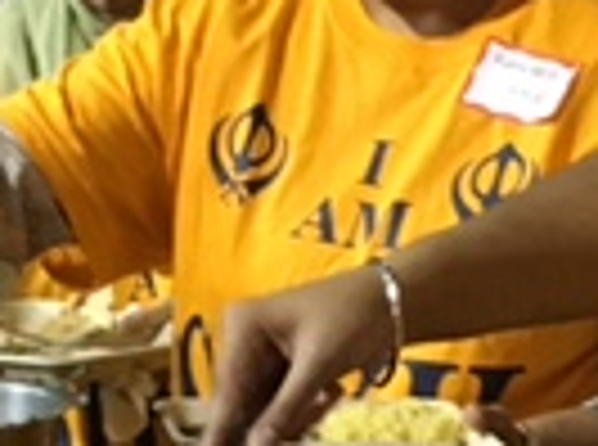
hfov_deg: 14.1
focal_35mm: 140
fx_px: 2412
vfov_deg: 10.5
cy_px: 279
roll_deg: -0.7
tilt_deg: -6.3
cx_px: 418
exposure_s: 1/15
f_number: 2.2
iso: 250
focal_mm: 4.15
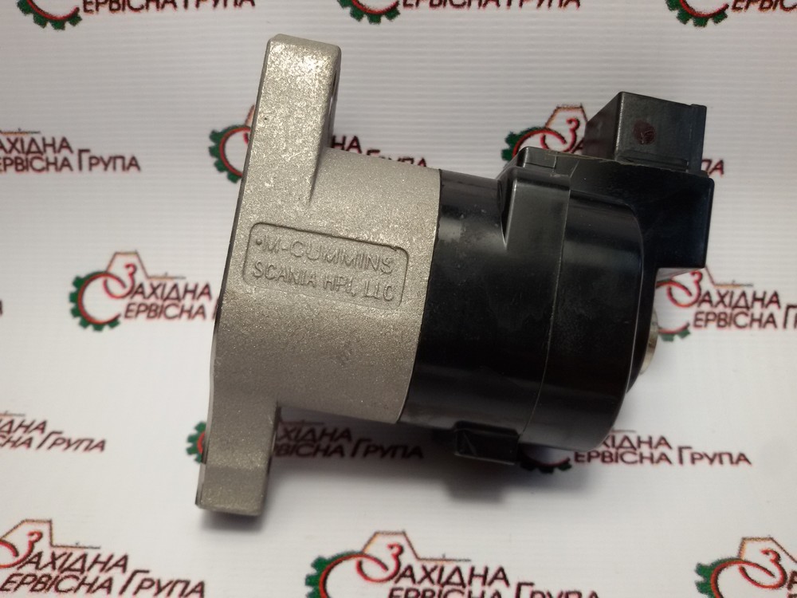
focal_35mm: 31
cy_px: 299
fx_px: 714
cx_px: 398
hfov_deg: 58.4
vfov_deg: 45.4
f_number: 2.4
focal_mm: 2.93
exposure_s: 1/100
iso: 64
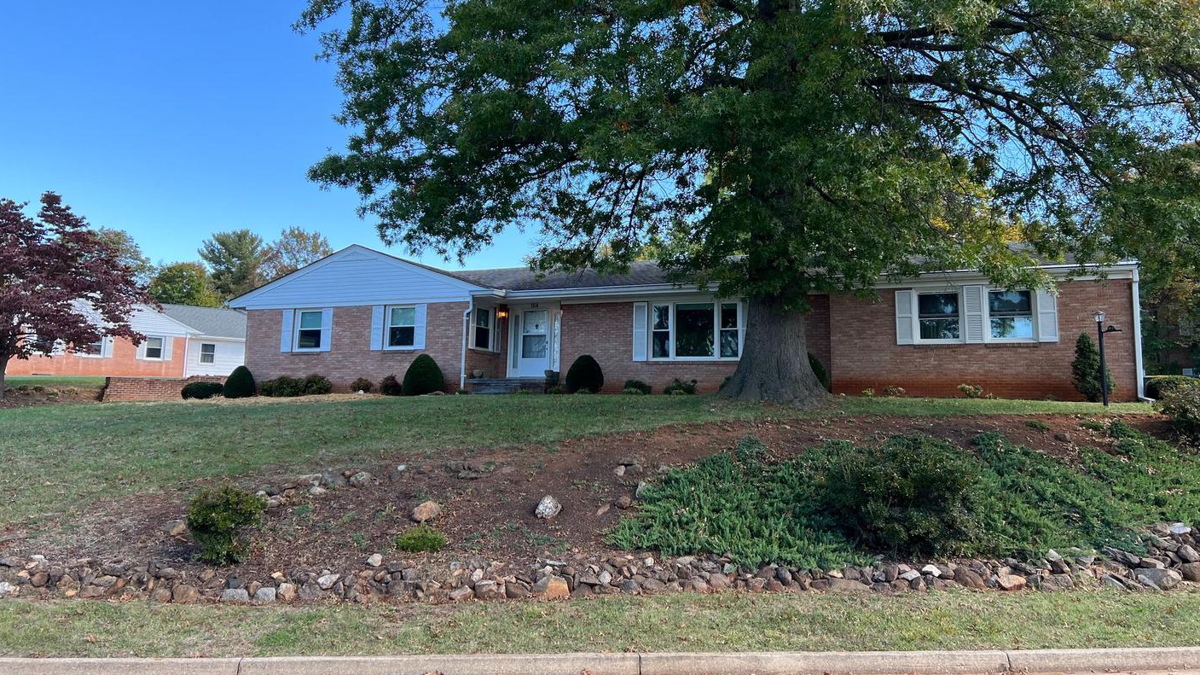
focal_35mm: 29
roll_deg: -2.4
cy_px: 273
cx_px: 611
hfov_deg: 66.1
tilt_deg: +6.7
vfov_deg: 40.0
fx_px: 923
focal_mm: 5.7
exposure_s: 1/611
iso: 50
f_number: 1.5
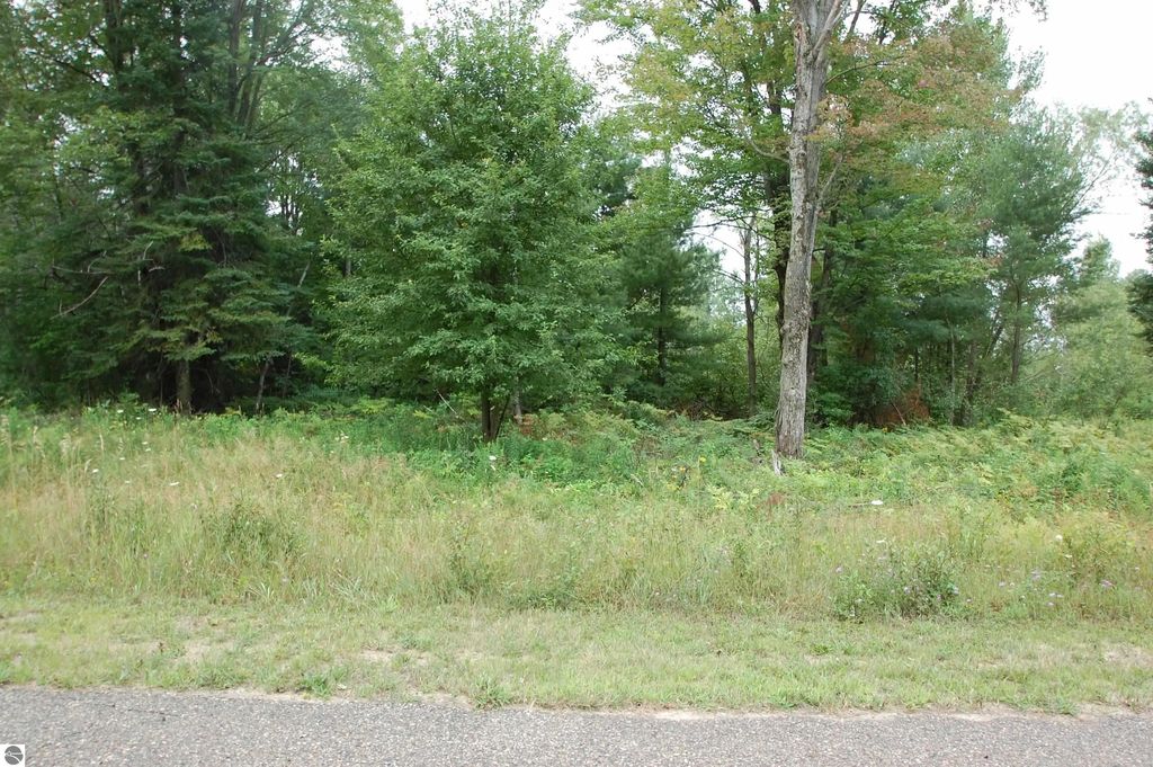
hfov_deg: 70.5
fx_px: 816
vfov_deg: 50.3
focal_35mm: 26
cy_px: 384
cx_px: 576
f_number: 5.6
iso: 250
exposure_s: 1/125
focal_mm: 17
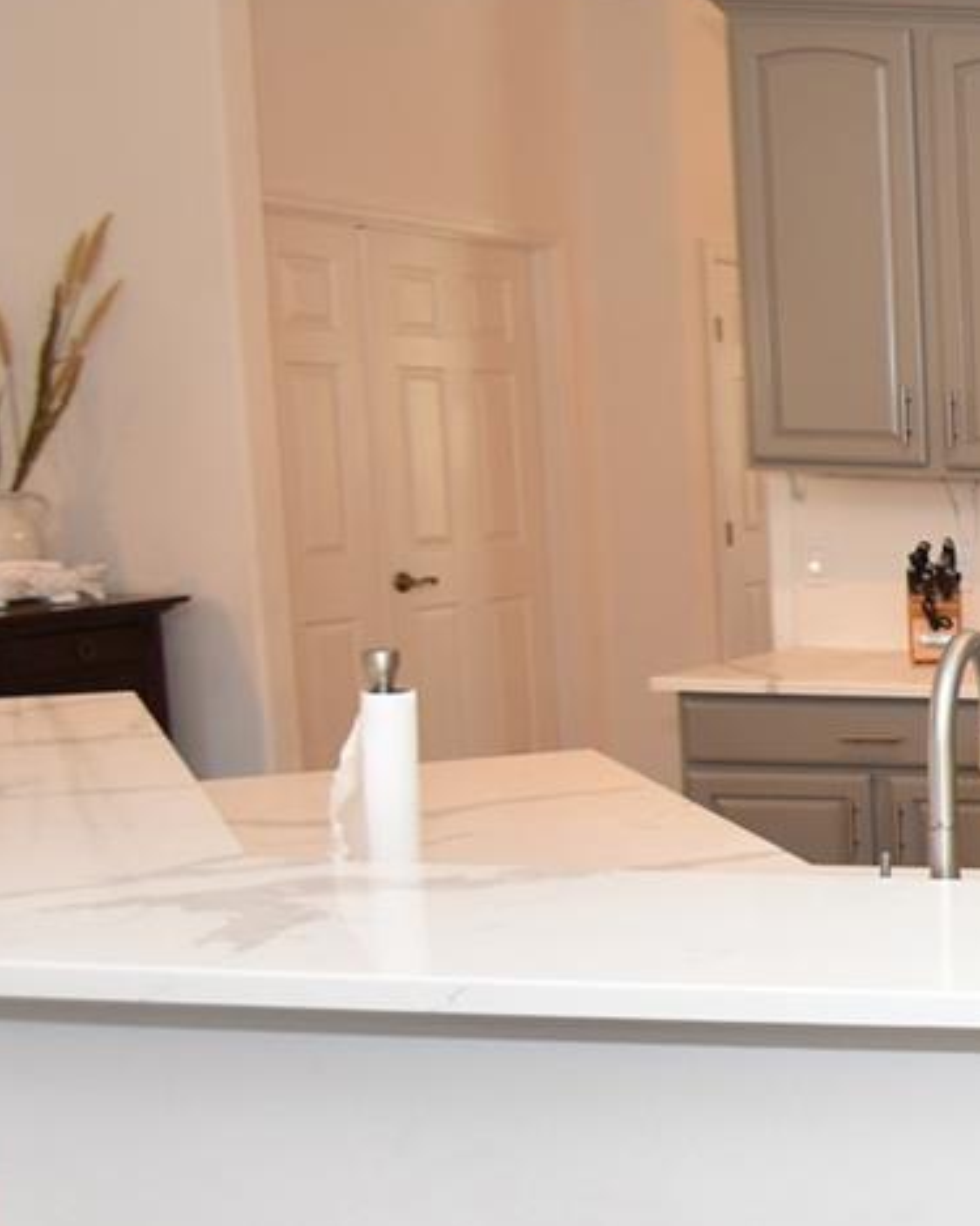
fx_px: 1741
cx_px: 1811
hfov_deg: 20.6
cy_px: 648
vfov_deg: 38.8
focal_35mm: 48
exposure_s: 1/60
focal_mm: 10
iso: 400
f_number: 4
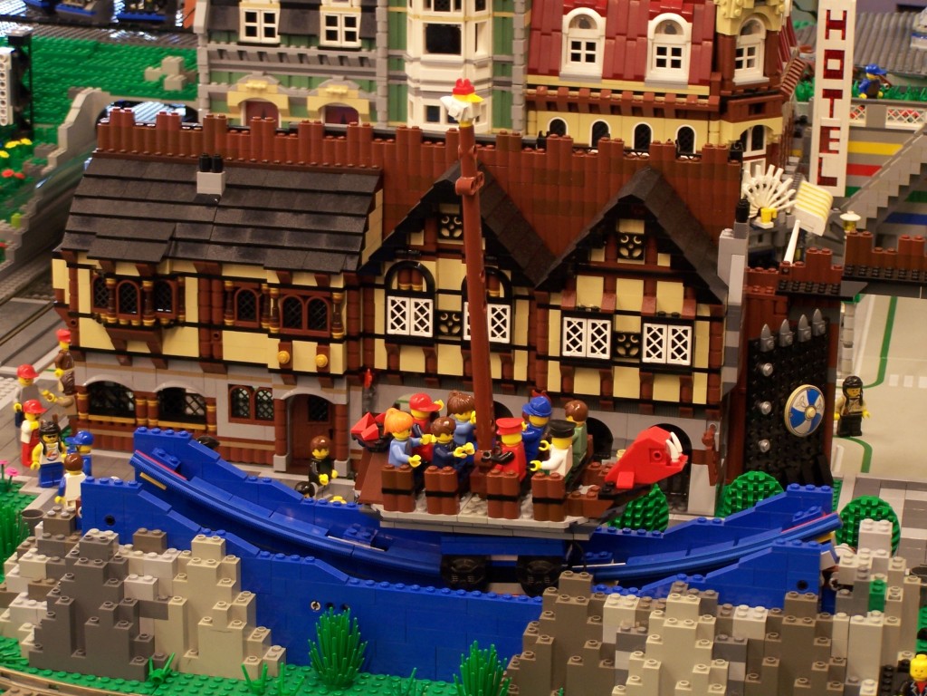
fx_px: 2196
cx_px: 464
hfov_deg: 23.8
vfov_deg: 18.0
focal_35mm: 82
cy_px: 348
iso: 80
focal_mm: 13.7
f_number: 3.2
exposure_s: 1/2
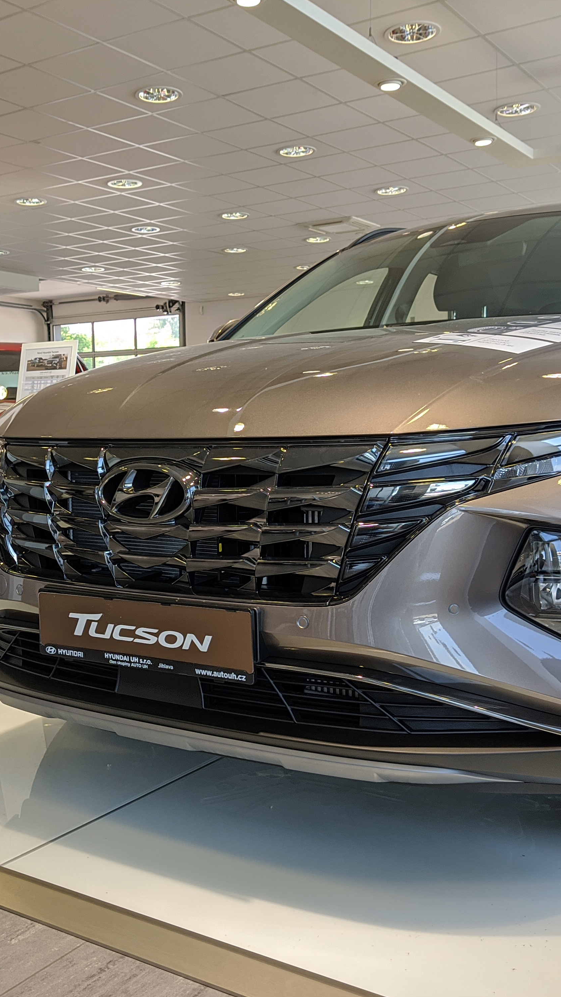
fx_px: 1005
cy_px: 500
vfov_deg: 52.8
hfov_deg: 31.1
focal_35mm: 38
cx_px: 218
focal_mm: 4.75
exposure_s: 1/100
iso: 122
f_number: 1.75
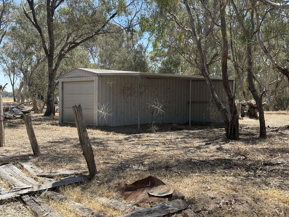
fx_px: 401
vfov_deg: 30.3
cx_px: 144
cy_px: 108
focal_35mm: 48
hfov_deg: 39.7
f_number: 1.78
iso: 64
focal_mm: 6.76
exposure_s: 1/1883
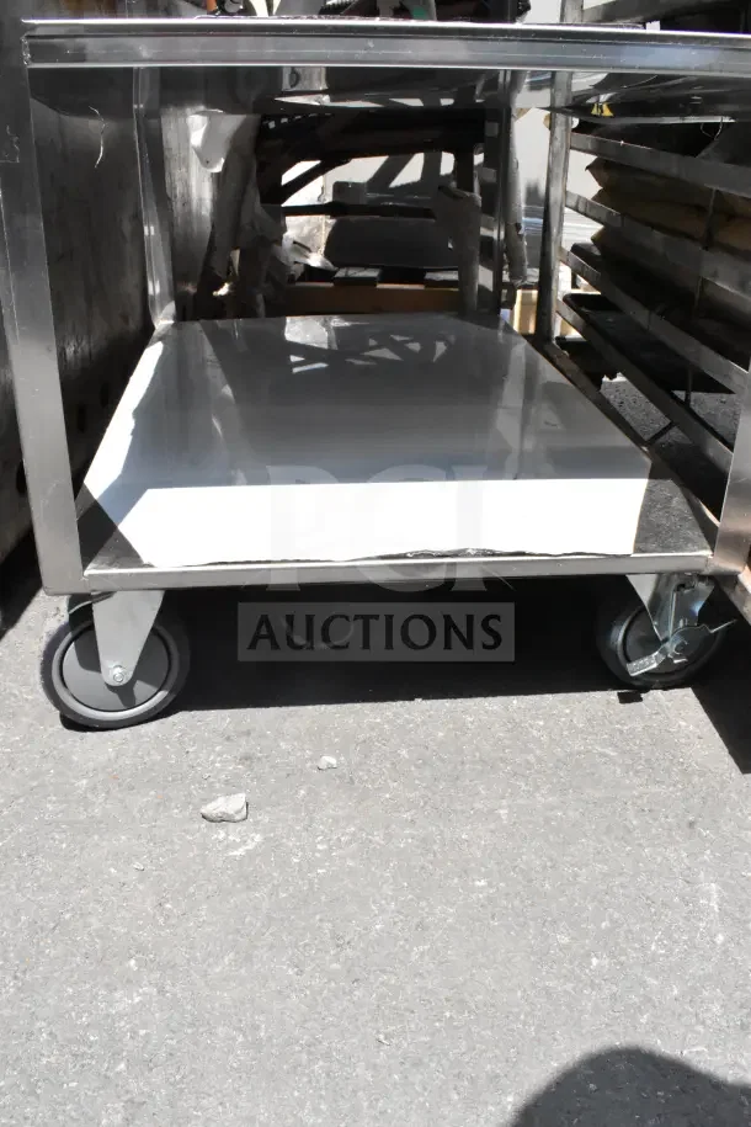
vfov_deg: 61.9
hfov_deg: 43.6
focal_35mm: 30
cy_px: 564
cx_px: 376
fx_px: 939
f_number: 20
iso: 6400
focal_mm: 20
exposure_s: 1/1600
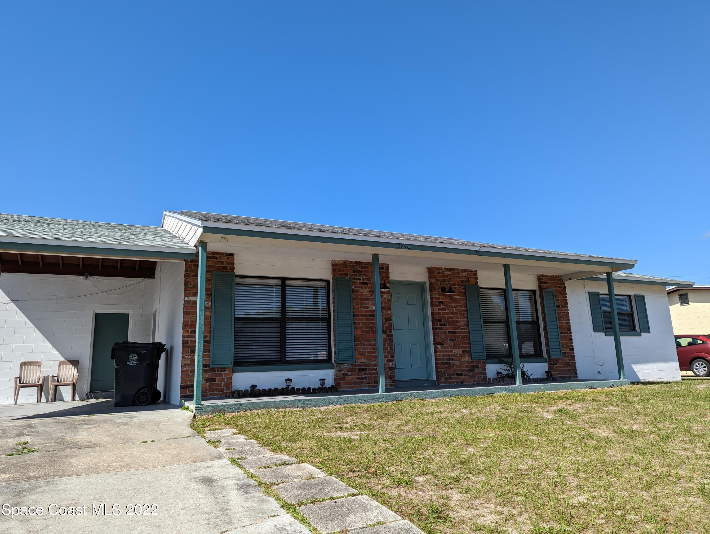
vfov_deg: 56.9
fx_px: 493
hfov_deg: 71.5
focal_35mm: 24
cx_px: 355
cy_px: 267
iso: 39
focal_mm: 6.81
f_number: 1.85
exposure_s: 1/1664
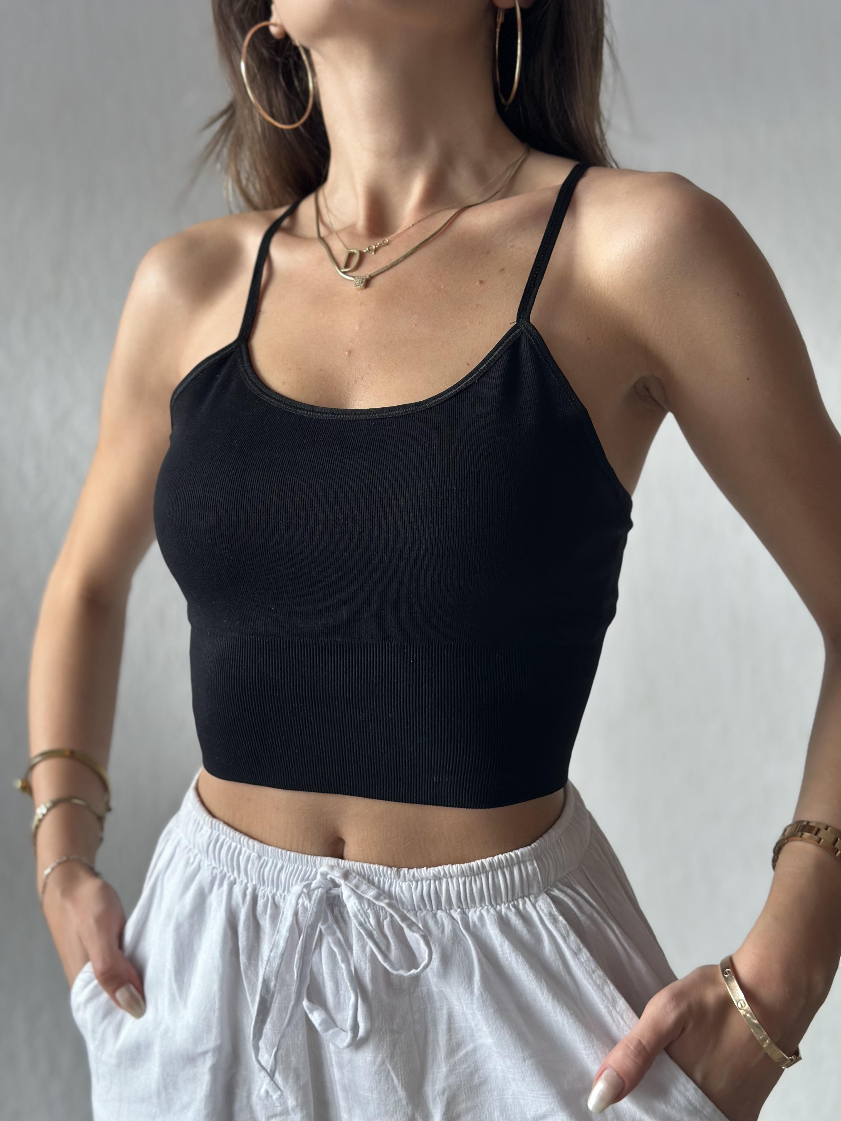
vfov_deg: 39.7
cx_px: 420
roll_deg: +1.0
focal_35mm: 48
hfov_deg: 30.3
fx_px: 1555
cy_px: 560
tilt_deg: +1.8
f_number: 1.78
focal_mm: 6.86
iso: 100
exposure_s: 1/121
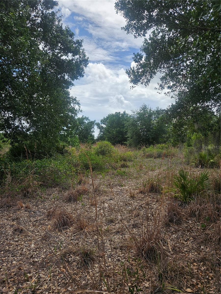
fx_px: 196
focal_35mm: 23
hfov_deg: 58.9
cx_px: 110
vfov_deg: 73.9
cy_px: 147
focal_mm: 5.4
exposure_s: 1/1563
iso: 25
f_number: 1.8
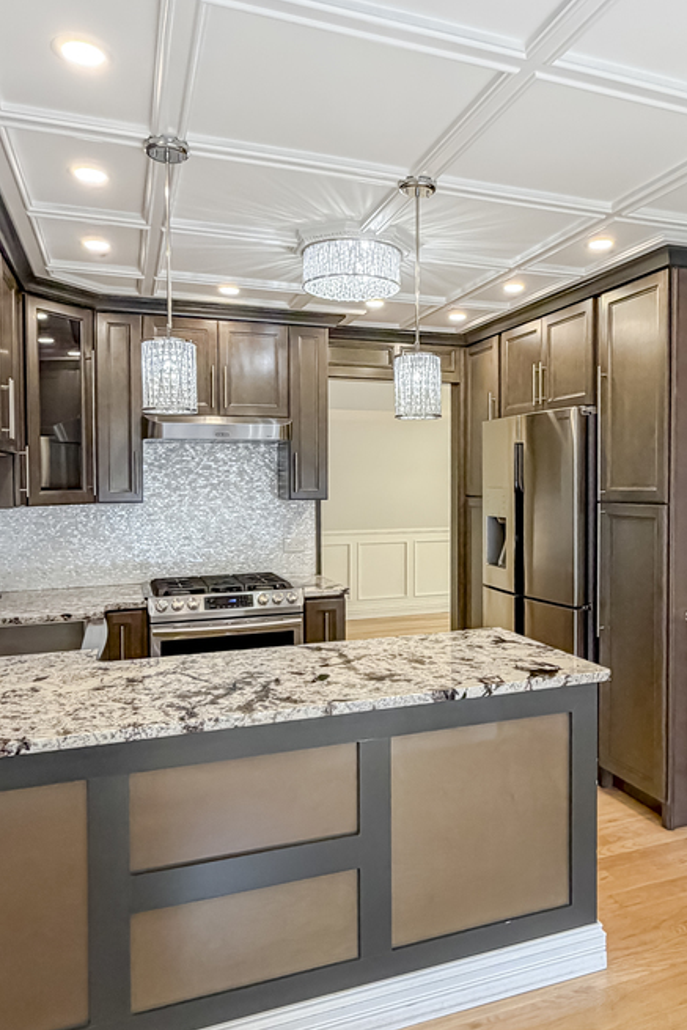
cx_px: 390
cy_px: 588
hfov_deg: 53.0
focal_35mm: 24
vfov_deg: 73.3
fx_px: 687
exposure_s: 1/120
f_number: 2.2
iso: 200
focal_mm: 2.22
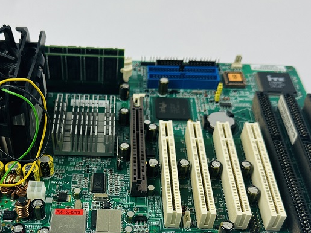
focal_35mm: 47
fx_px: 422
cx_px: 111
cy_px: 183
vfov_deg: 30.2
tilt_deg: -48.4
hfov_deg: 40.1
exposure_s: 1/120
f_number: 1.78
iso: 80
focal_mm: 6.86
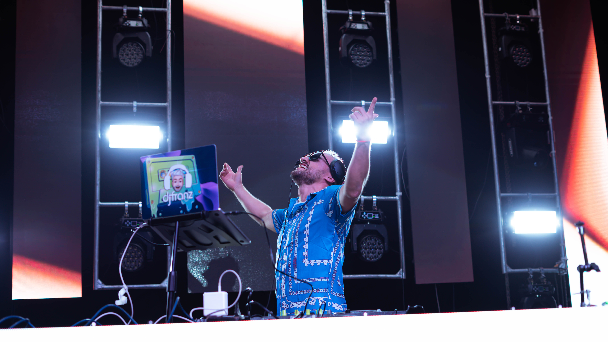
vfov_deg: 22.6
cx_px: 305
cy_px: 169
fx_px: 854
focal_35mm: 53
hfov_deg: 39.2
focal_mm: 50
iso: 125
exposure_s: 1/125
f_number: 2.8
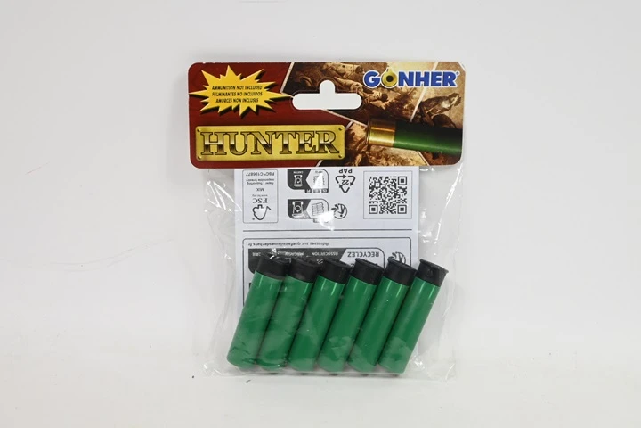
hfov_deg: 28.6
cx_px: 320
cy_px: 214
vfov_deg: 19.3
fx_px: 1255
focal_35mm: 70
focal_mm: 47
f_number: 6
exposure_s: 1/125
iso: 560
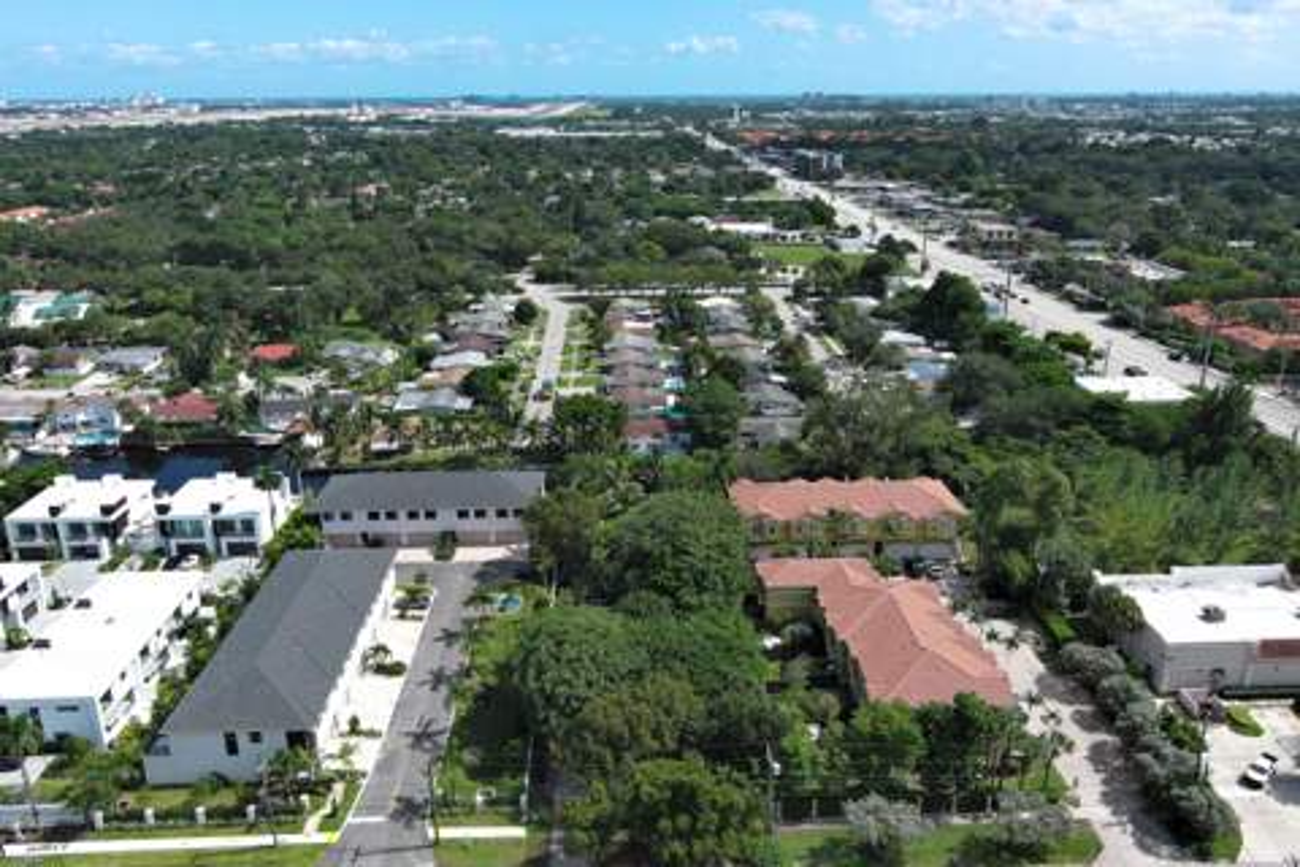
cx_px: 650
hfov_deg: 63.7
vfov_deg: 45.0
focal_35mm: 29
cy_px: 434
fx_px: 1047
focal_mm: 10.57
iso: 100
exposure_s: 1/1248
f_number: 2.8
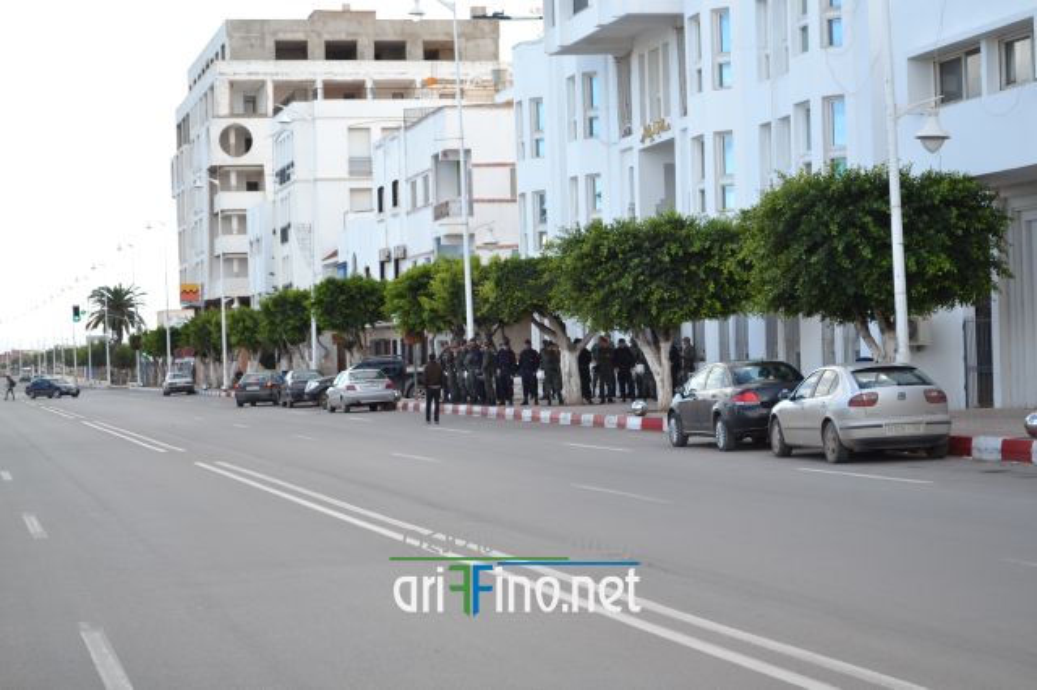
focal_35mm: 82
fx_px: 2375
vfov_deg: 16.5
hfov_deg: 24.6
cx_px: 518
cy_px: 345
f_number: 6.3
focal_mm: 55
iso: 100
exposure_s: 1/160
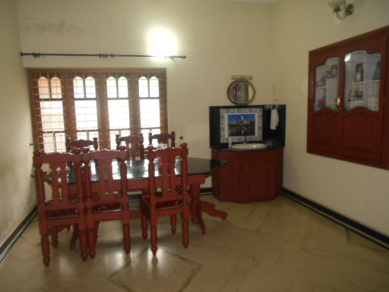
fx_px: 292
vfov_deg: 53.1
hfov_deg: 67.3
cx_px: 194
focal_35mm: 26
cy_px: 146
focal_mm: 4.6
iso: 320
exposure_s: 1/25
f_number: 3.2
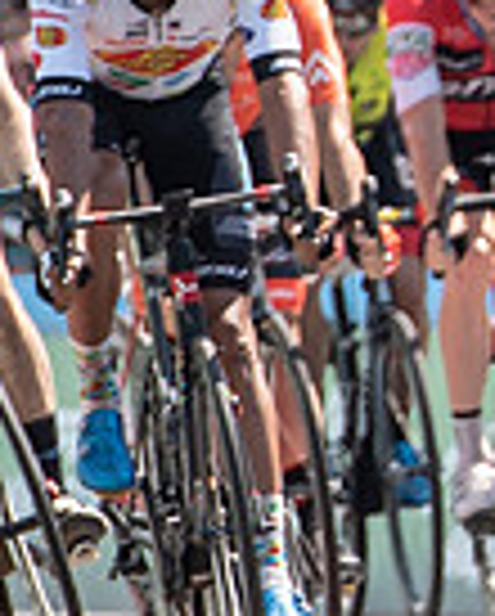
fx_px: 31117
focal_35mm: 1703
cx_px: 1235
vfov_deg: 1.1
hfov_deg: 0.9
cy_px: 152
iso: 100
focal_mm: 200
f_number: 4
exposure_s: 1/640
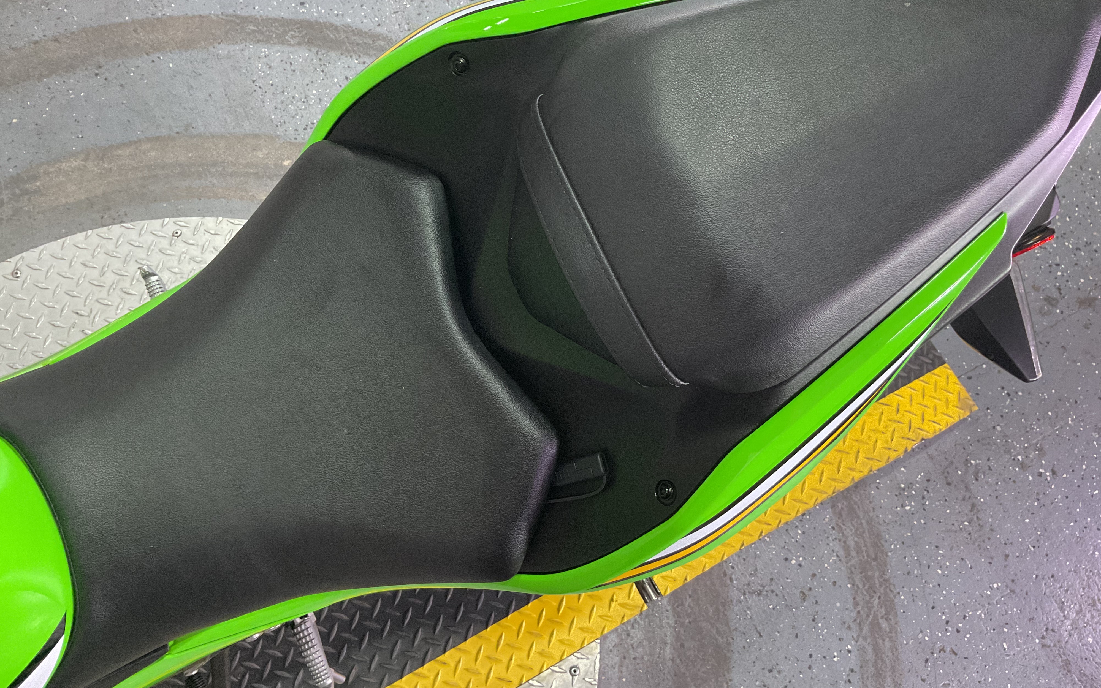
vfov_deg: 40.5
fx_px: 930
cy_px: 286
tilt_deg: -67.7
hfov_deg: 61.2
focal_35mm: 31
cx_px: 546
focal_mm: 3
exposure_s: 1/60
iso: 200
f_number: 1.8
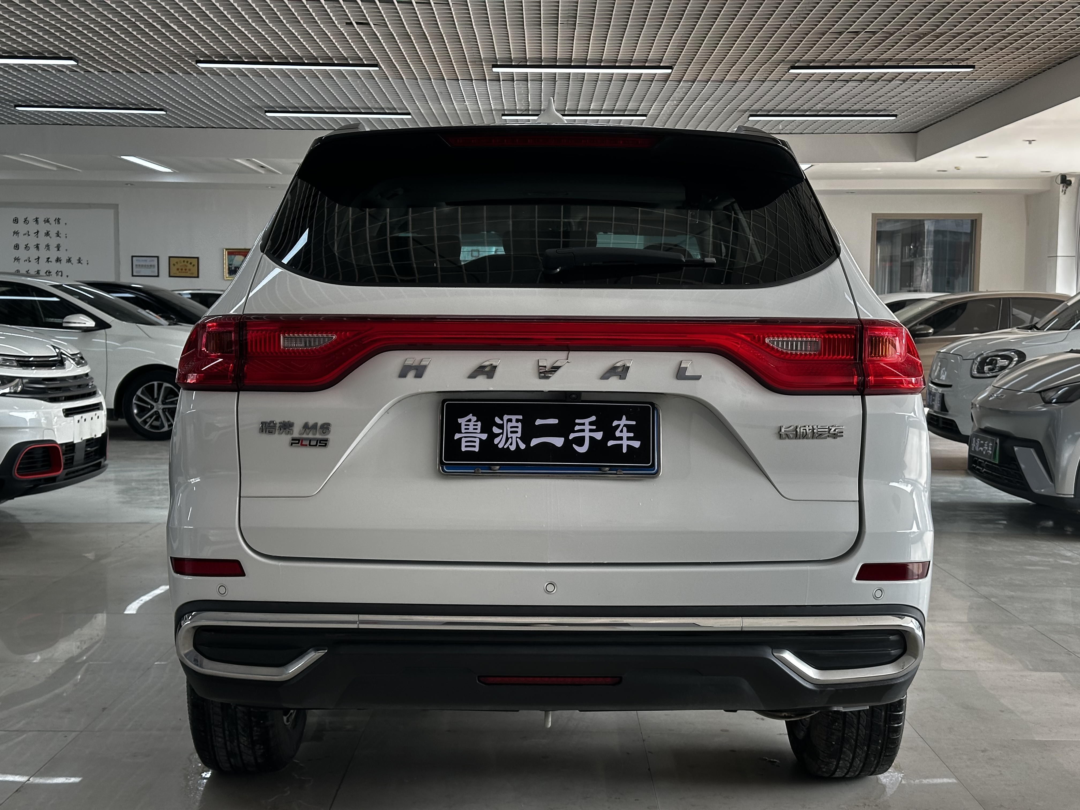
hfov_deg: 39.7
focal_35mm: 48
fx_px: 1498
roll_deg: -0.5
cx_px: 540
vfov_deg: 30.3
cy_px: 405
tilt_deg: -4.3
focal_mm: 6.86
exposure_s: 1/234
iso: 64
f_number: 1.78
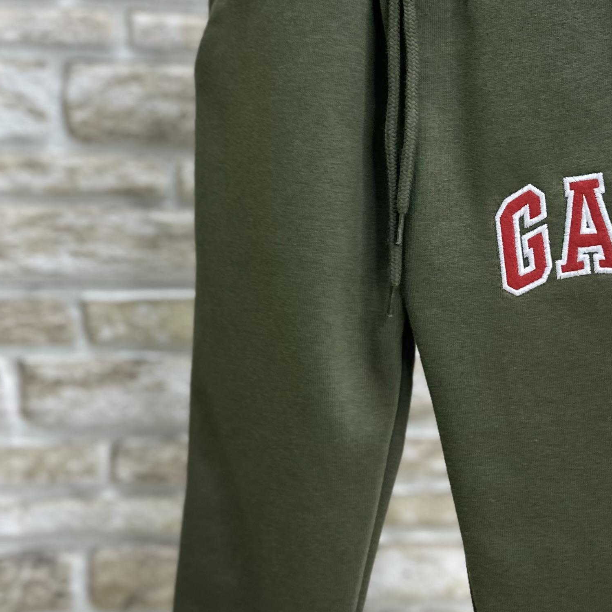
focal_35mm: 57
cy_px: 235
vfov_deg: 29.9
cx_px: 424
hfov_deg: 29.8
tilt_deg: -2.6
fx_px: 1140
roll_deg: -0.5
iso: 100
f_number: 1.78
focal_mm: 6.86
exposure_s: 1/100
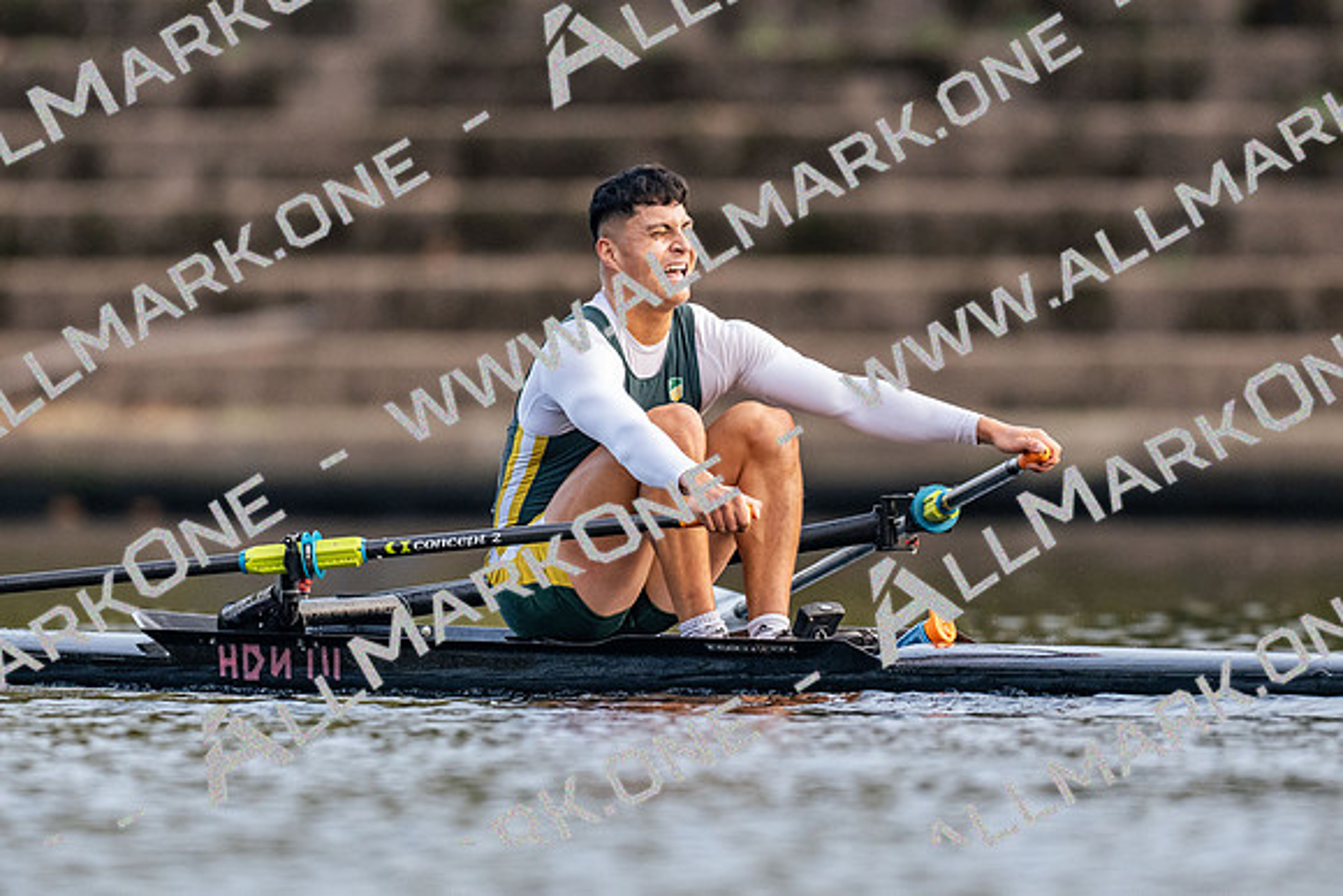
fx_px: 33599
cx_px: 672
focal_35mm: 900
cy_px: 448
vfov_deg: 1.5
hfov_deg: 2.3
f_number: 4
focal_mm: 600
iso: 1800
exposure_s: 1/2500
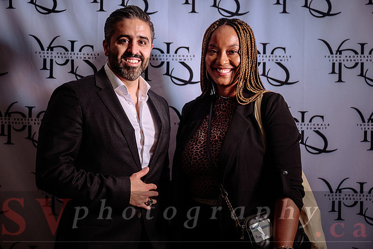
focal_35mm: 54
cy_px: 124
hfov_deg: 36.9
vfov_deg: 25.1
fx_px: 560
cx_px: 186
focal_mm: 54
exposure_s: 1/125
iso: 500
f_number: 4
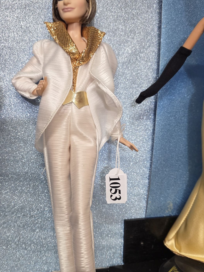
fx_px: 259
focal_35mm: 33
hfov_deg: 42.7
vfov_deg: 55.2
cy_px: 152
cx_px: 79
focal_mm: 6.3
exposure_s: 1/100
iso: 500
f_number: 1.7
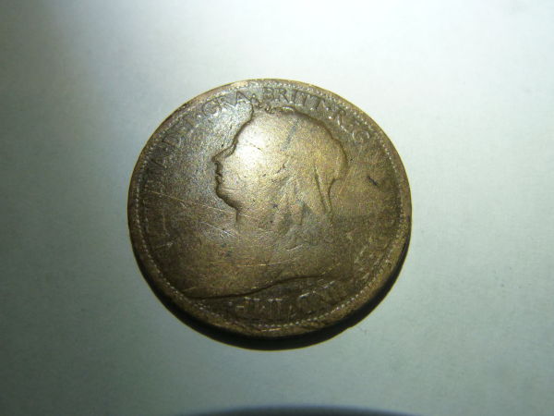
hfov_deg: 69.4
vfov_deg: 54.9
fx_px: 400
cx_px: 277
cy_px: 208
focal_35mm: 25
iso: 200
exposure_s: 1/40
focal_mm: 4.1
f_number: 5
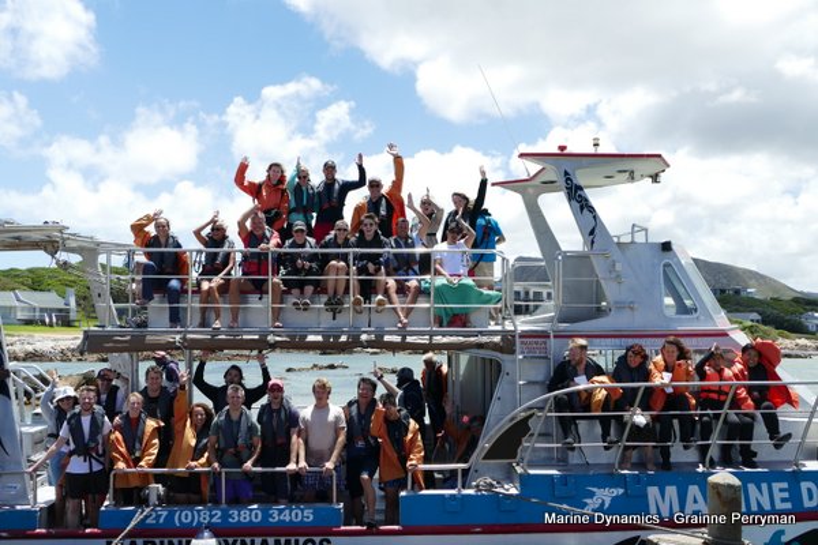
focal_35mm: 35
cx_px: 409
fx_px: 795
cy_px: 272
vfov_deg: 37.9
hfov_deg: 54.4
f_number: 3.1
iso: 125
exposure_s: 1/1600
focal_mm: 12.9
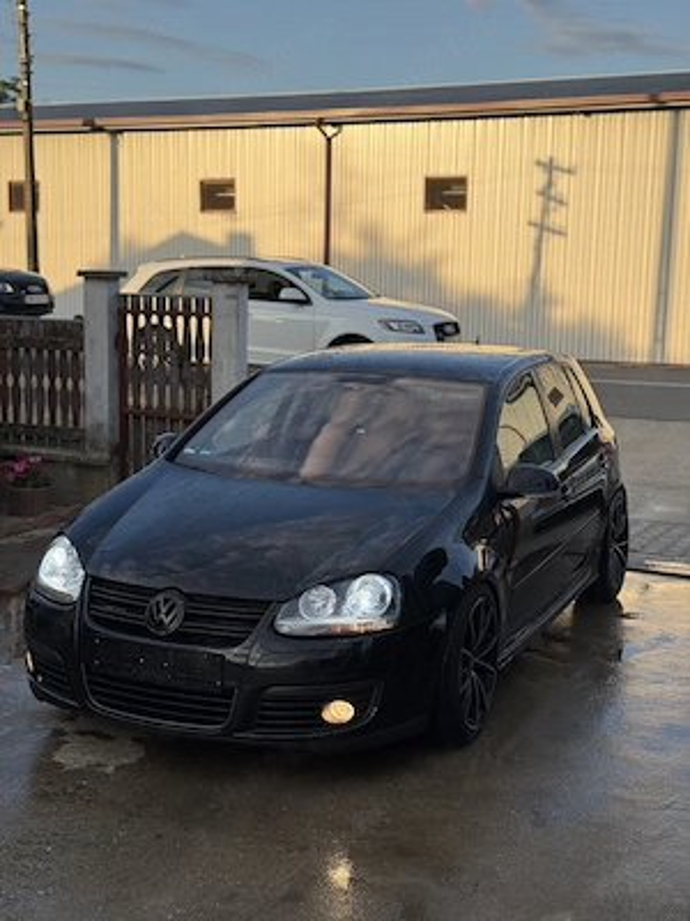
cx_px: 345
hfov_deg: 30.3
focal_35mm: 48
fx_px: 1276
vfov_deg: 39.7
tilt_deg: -7.9
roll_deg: -1.5
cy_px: 460
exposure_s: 1/1838
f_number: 1.78
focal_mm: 6.76
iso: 64
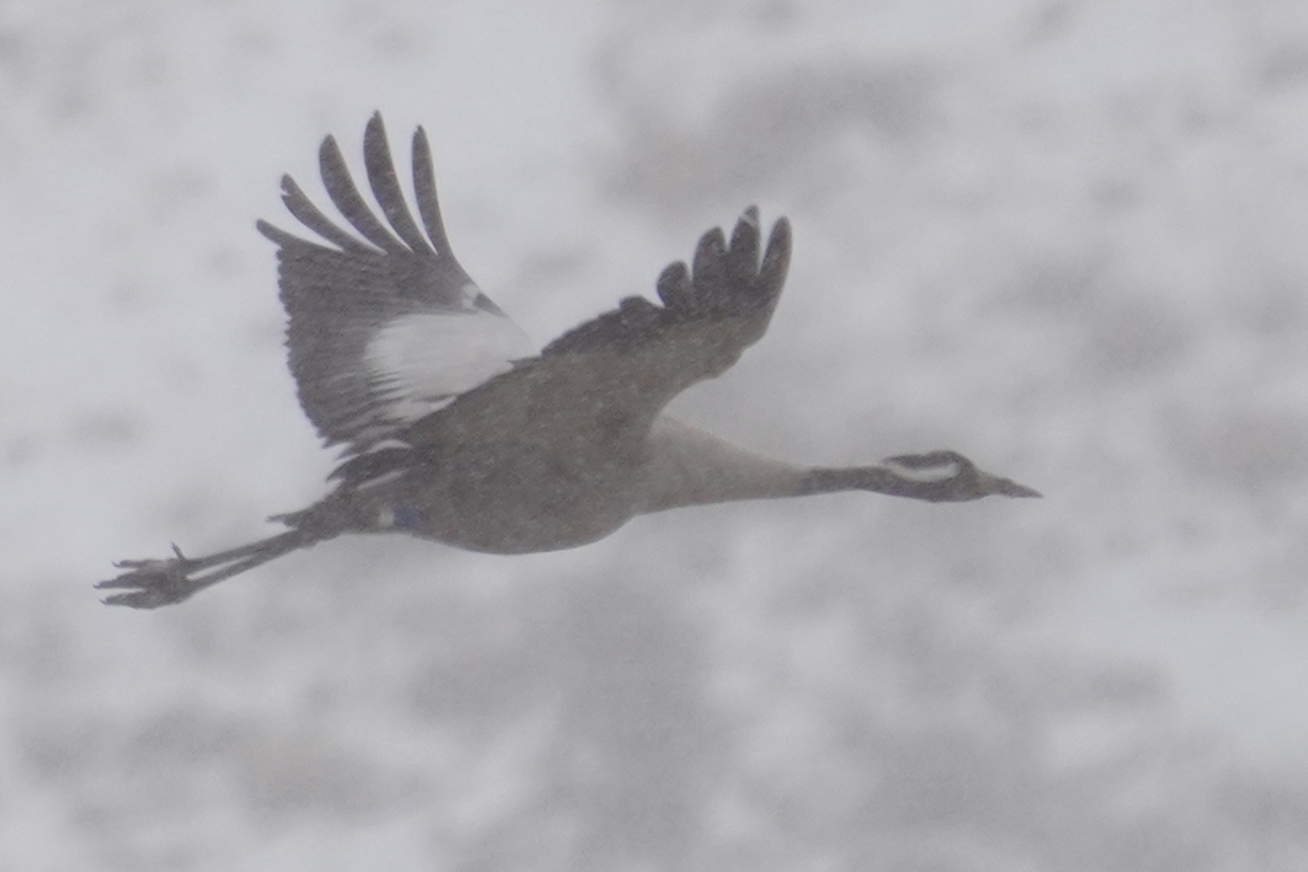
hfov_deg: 3.4
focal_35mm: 600
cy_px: 436
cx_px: 654
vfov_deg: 2.3
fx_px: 21798
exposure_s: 1/1000
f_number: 6.3
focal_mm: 600
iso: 400
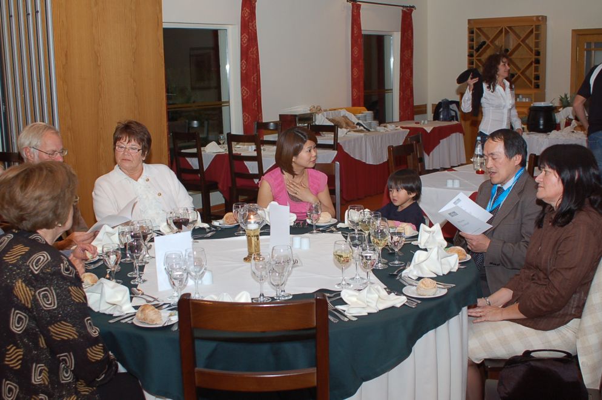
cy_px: 200
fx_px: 702
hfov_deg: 46.4
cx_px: 301
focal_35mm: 42
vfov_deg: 31.8
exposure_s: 1/60
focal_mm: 28
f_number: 4
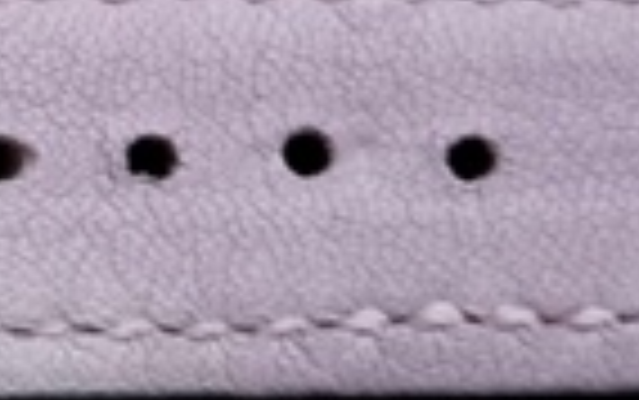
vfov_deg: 8.3
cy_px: -193
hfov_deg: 12.5
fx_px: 2701
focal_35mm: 155
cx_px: -450
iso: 640
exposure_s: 1/50
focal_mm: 5.4
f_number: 1.8
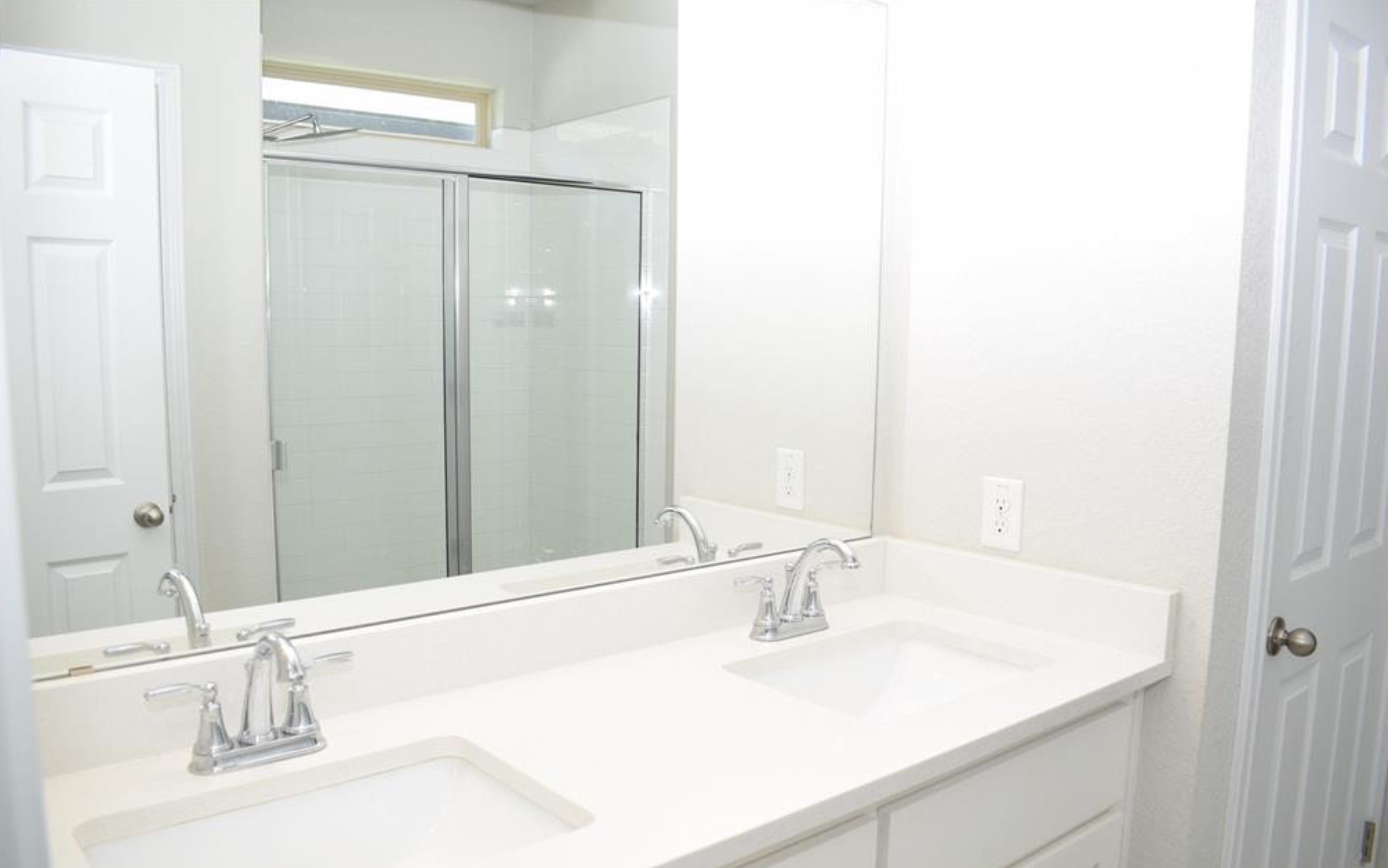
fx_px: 1059
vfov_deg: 44.5
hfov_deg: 66.5
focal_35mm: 28
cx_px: 691
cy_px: 468
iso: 400
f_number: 5
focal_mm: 18
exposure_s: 1/100
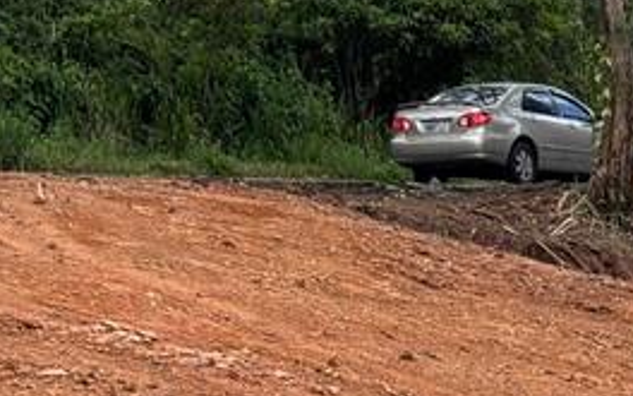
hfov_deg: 11.7
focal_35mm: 167
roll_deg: +0.3
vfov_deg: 7.5
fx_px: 2881
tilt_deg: -14.4
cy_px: 811
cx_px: 1089
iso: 50
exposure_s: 1/935
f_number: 1.6
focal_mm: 5.96
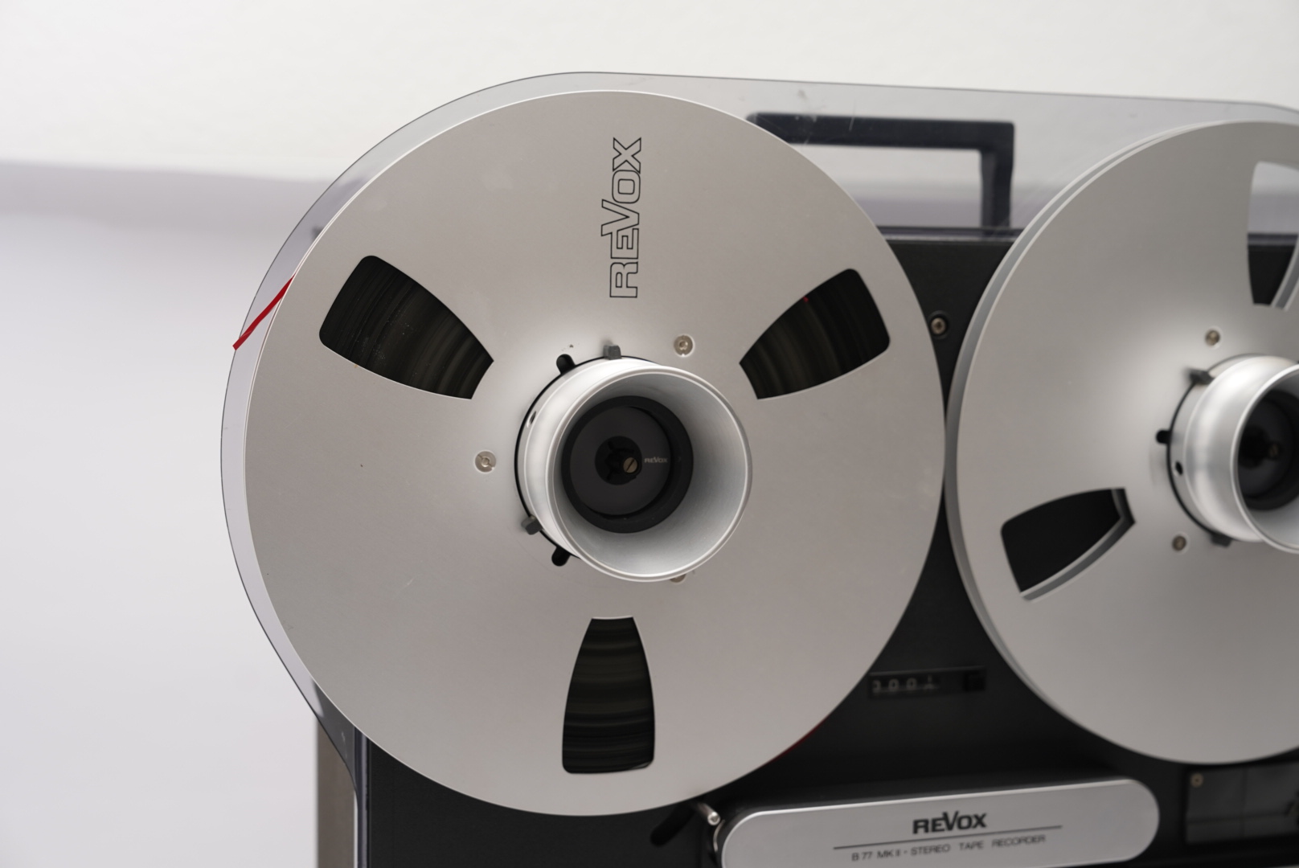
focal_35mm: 48
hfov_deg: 41.1
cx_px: 650
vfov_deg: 28.1
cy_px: 434
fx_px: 1733
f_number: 4.5
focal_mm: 48
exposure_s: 1/200
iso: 320
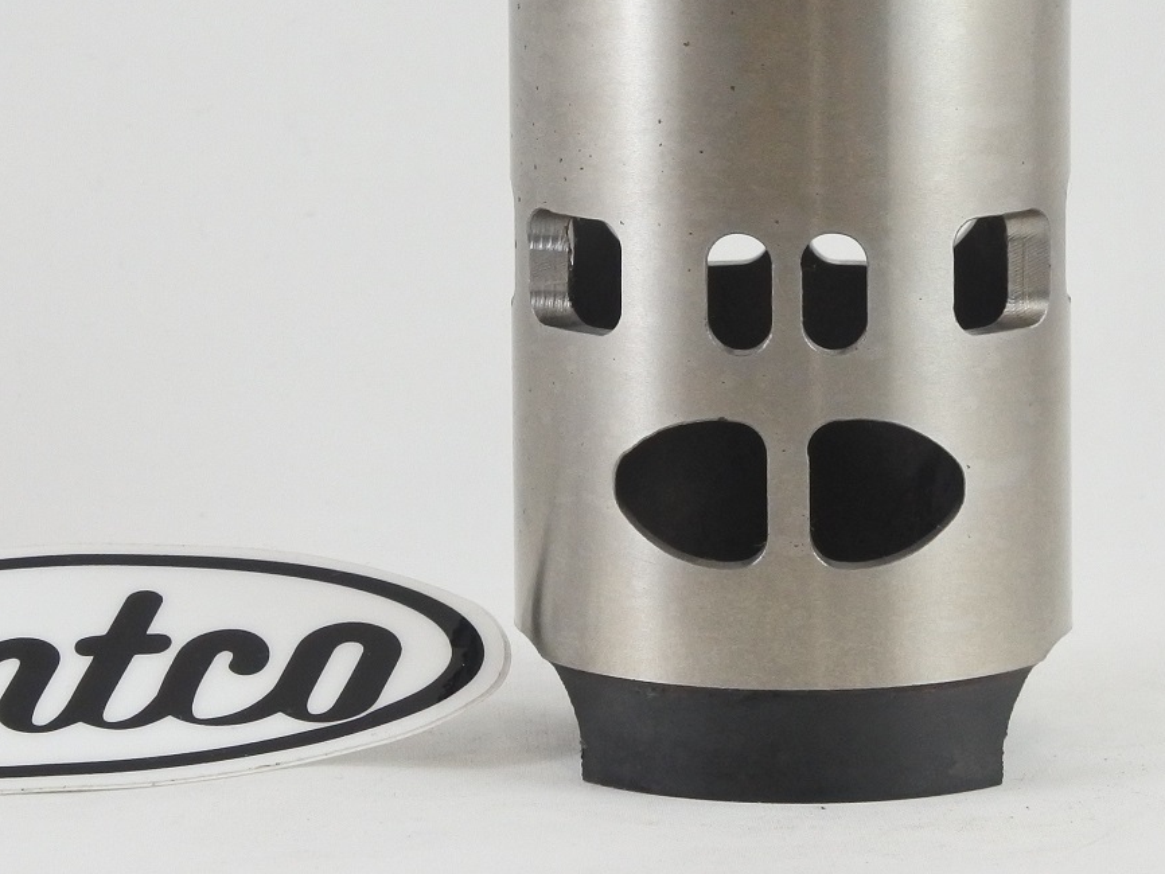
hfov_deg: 15.2
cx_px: 525
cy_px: 301
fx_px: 4376
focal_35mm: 130
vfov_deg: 11.4
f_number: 5.3
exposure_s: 1/125
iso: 720
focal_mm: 26.4
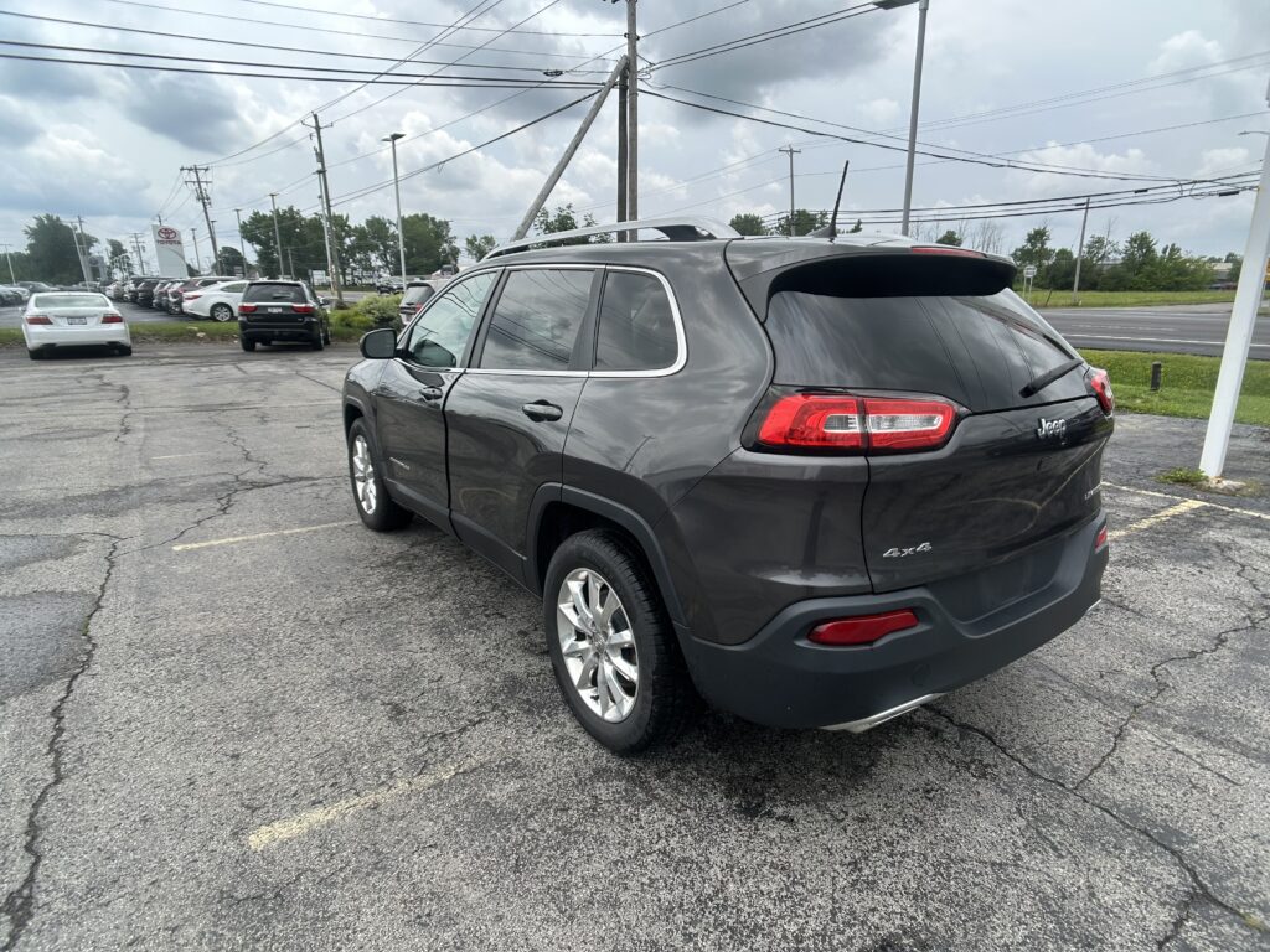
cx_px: 635
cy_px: 476
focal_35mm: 26
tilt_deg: -12.1
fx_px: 954
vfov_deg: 53.1
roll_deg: -1.7
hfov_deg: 67.3
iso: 50
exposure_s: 1/2513
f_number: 1.5
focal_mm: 5.7
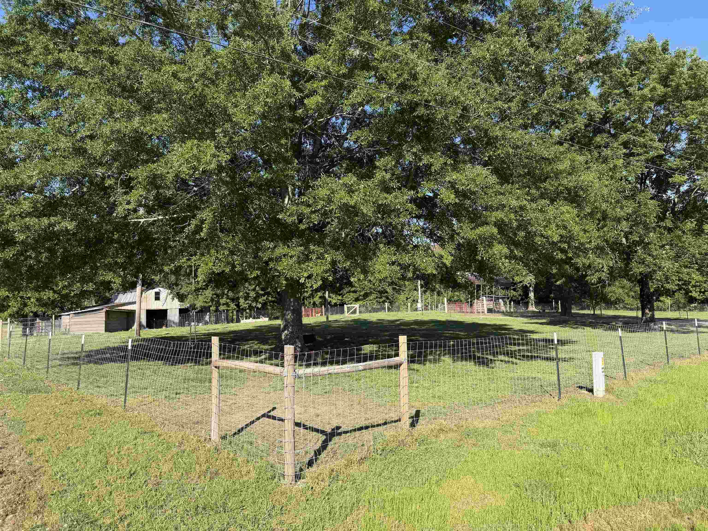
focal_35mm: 24
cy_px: 266
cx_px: 354
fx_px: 491
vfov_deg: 56.8
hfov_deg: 71.6
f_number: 1.78
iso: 80
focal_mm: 6.76
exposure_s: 1/2299
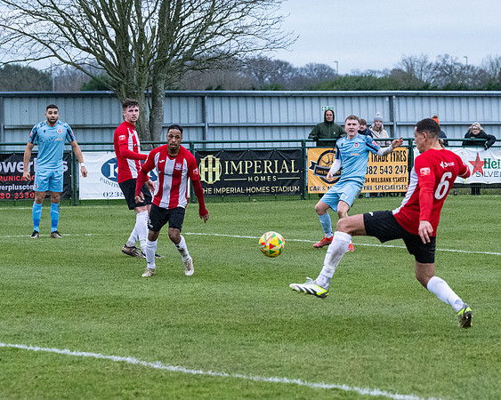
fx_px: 2930
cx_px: 392
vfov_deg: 7.8
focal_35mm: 198
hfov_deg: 9.8
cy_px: 144
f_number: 4
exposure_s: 1/1250
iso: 5000
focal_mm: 94
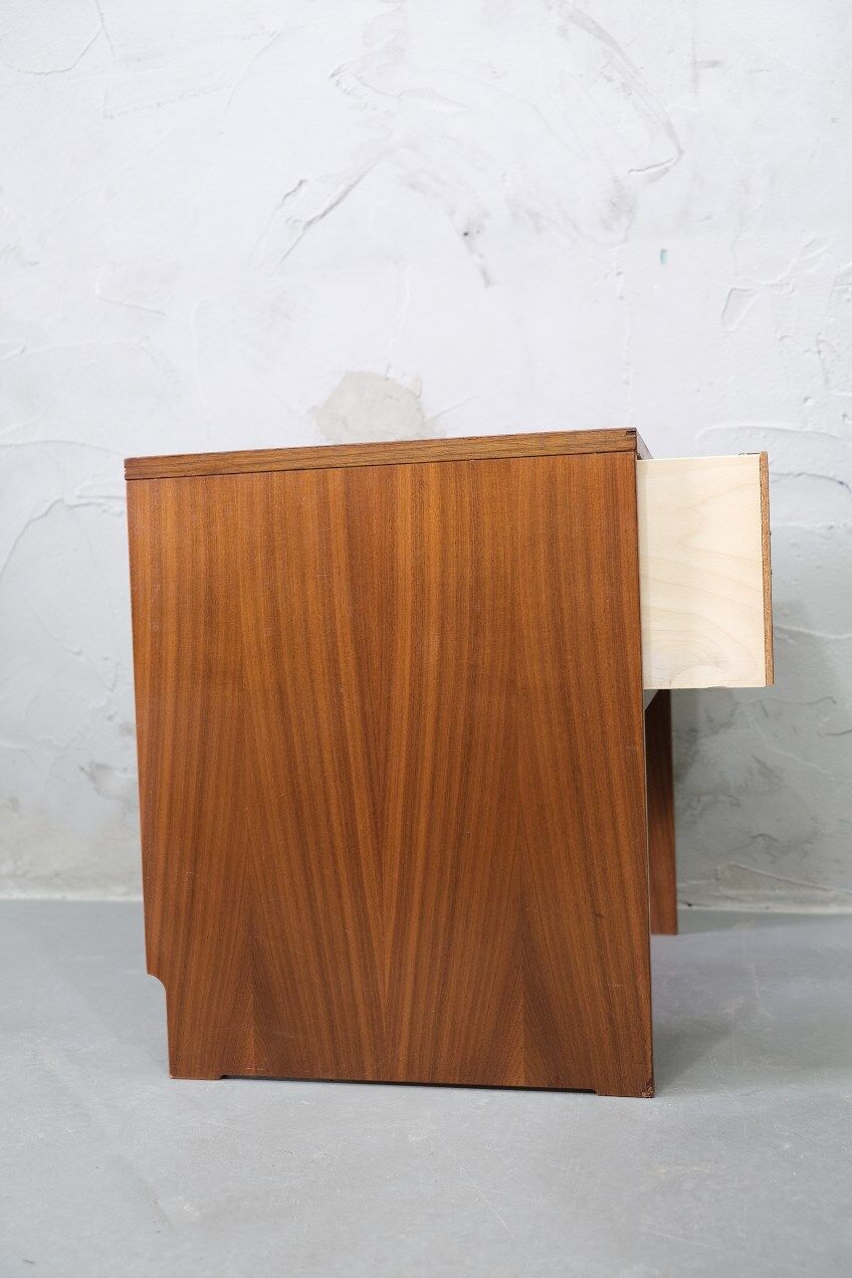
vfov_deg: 53.1
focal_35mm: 36
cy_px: 639
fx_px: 1278
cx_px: 426
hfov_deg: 36.9
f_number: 3.2
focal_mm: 24.3
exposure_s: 1/34
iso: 1000
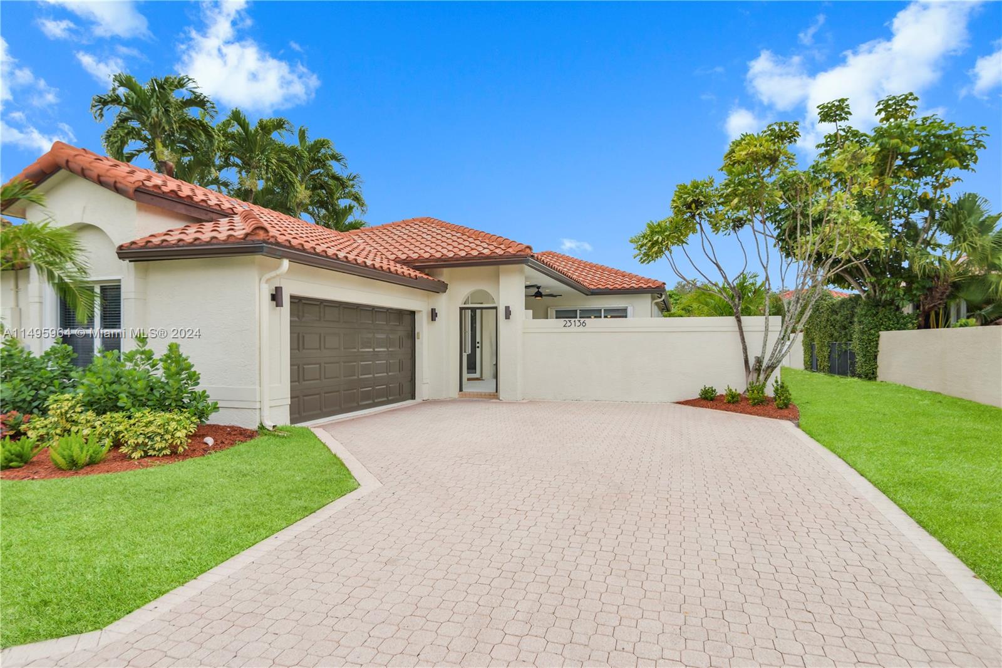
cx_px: 501
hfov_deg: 84.0
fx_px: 557
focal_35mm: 20
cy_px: 334
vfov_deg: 61.9
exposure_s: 1/250
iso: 200
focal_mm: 20
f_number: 8
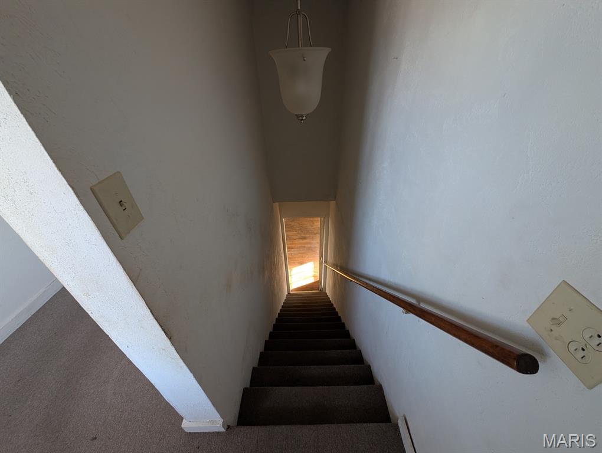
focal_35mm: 12
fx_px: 209
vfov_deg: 94.6
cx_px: 301
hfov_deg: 110.5
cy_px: 226
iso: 218
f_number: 1.95
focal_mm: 2.23
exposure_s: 1/54.3
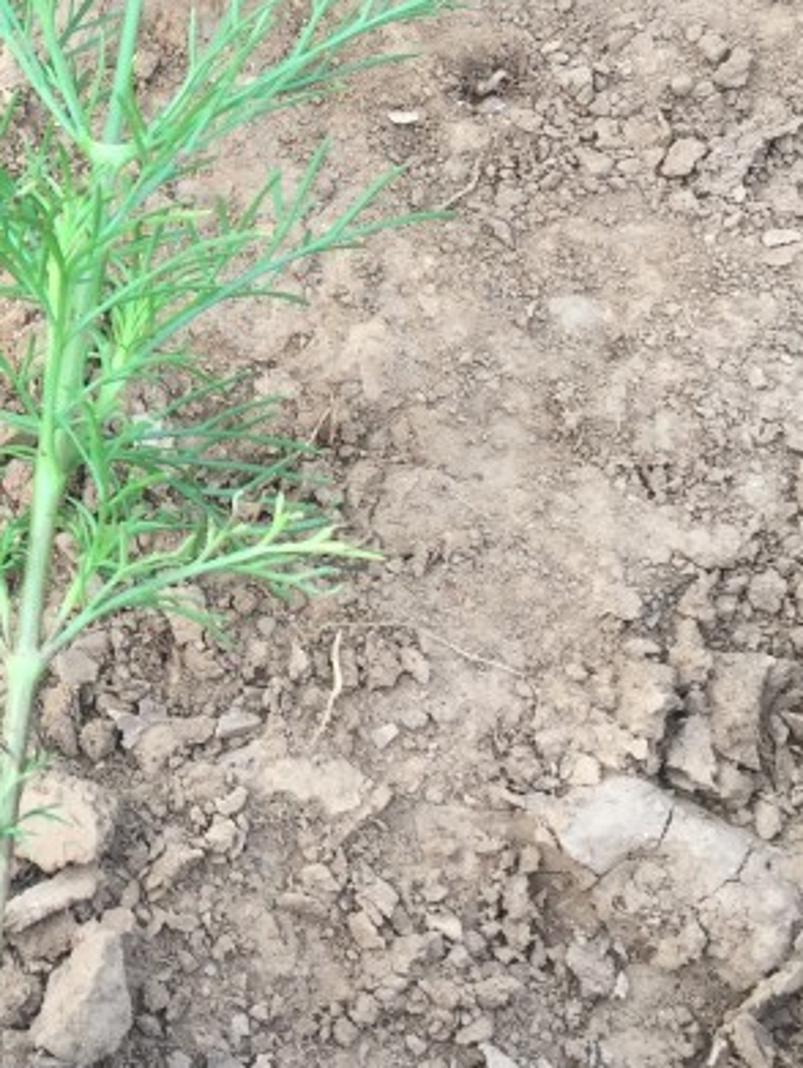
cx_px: -229
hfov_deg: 17.6
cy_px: 259
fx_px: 2439
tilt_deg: -68.3
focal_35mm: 79
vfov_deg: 24.4
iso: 32
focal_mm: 4.15
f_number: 2.2
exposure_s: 1/100
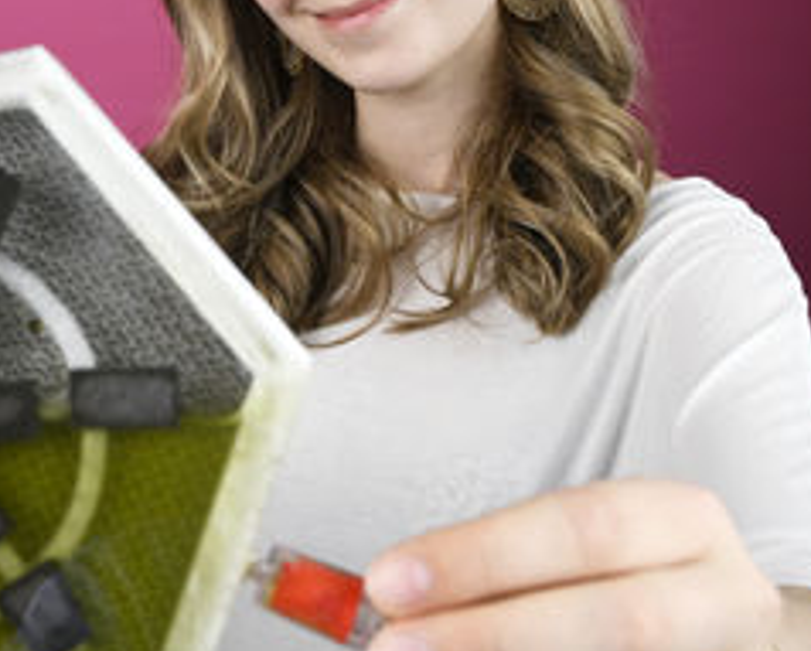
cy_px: 68
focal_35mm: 66
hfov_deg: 27.0
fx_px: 1586
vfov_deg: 22.6
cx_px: -17
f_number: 9
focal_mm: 27
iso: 1000
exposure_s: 1/125
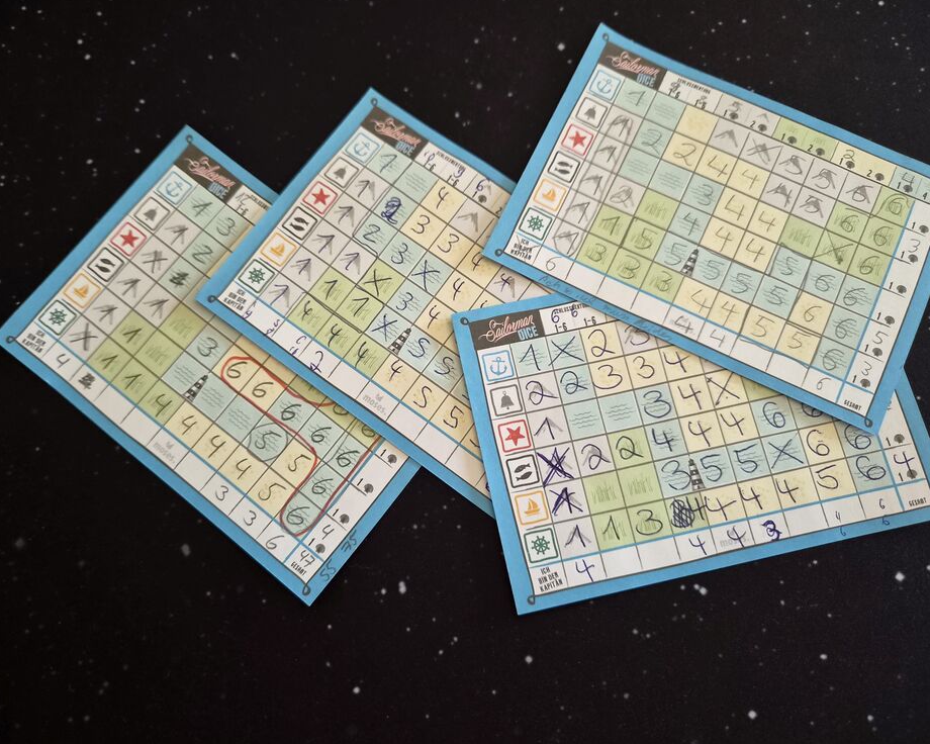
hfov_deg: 68.1
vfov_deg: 56.8
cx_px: 462
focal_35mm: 25
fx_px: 688
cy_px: 365
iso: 500
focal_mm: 5.4
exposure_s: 1/100
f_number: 1.8
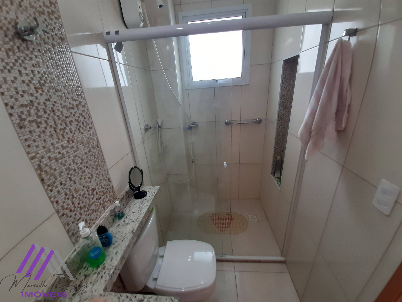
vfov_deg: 89.9
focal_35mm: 13
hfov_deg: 106.2
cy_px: 151
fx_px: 151
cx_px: 201
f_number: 2.2
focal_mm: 1.42
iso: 64
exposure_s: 1/120
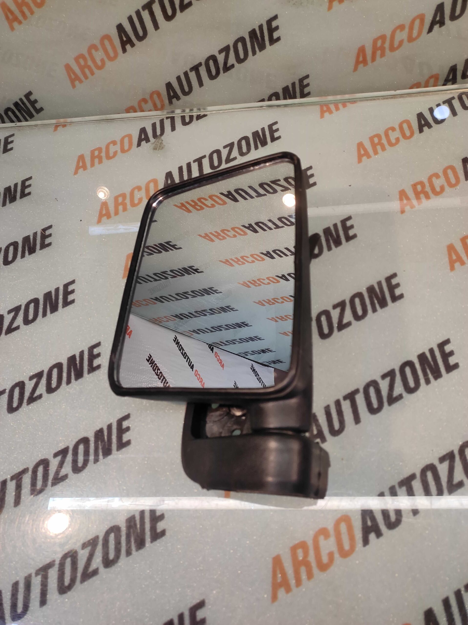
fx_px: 307
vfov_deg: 91.1
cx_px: 234
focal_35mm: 17
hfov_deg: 74.7
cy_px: 312
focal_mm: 4.74
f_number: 1.79
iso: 139
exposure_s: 1/50
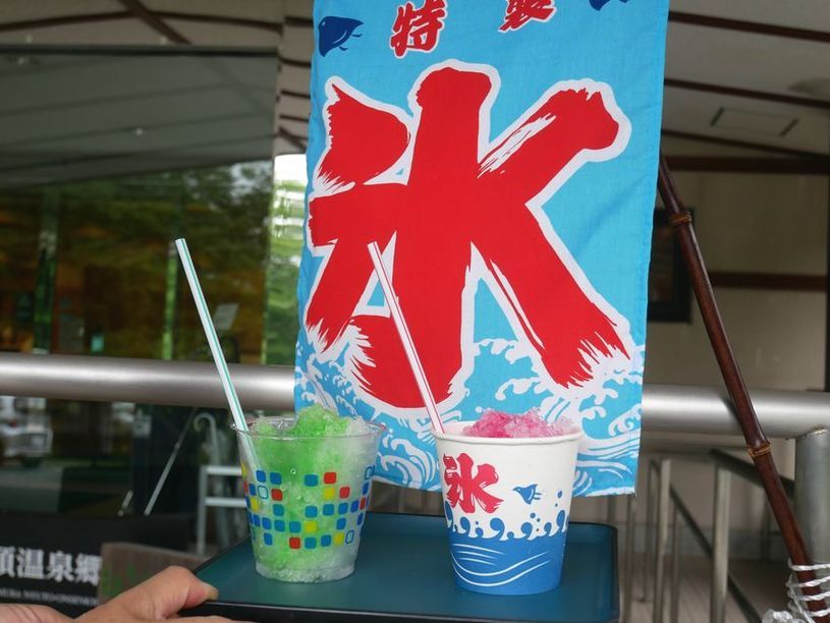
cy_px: 312
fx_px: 1055
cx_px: 415
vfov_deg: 32.9
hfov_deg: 42.9
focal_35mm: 44
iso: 250
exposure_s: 1/60
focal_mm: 22
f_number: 4.8
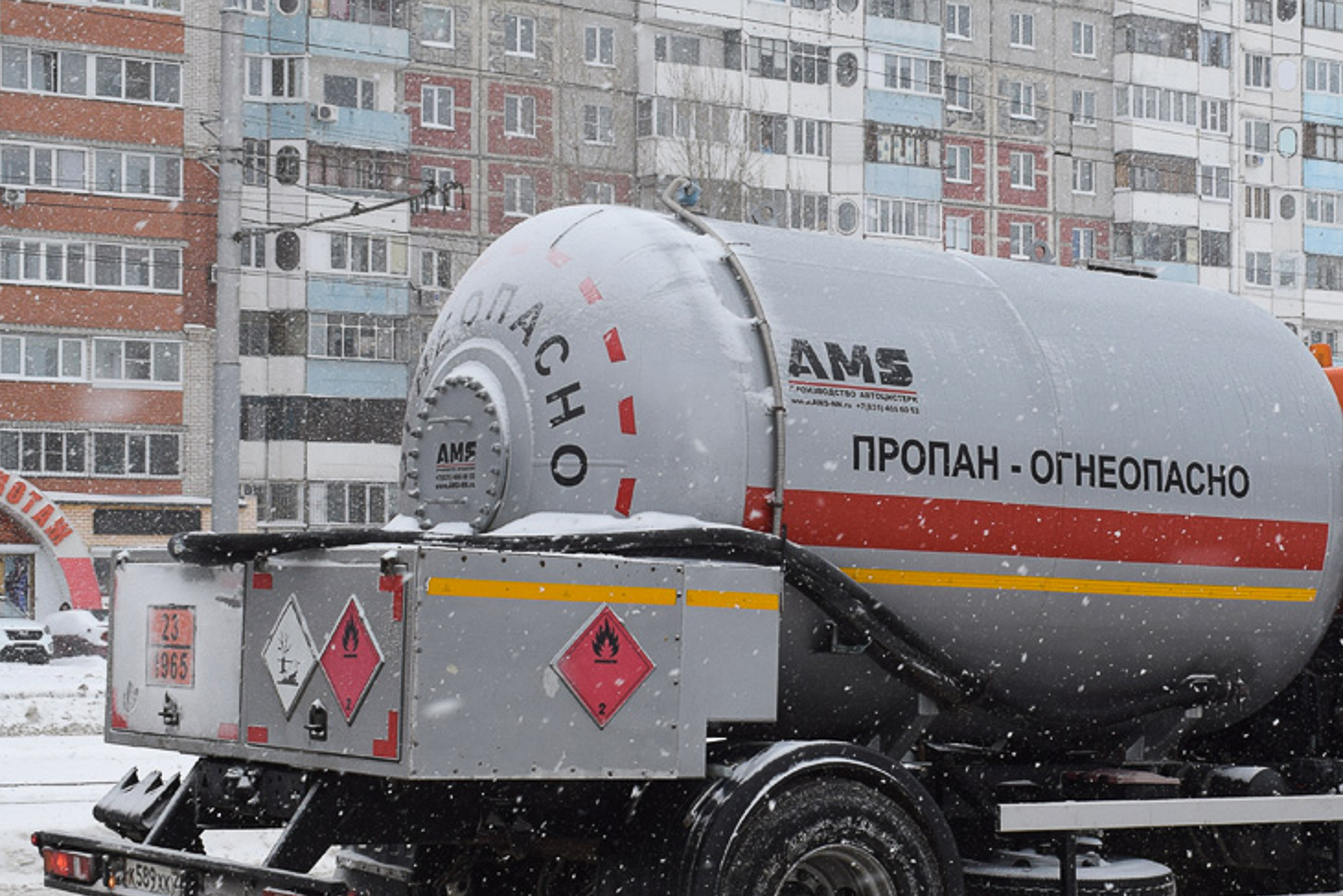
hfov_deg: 29.0
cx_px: 929
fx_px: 2574
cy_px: 511
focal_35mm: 69
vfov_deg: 19.7
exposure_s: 1/250
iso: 320
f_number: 8
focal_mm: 28
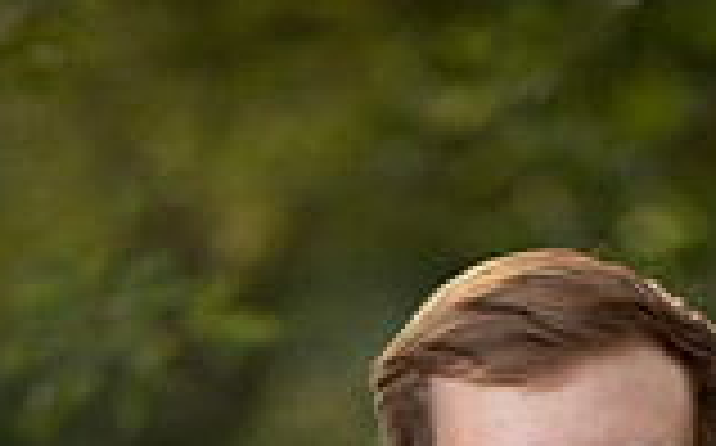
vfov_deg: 5.2
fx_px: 4776
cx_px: 518
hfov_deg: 8.6
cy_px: 1009
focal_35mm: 245
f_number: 1.8
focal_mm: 85
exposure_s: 1/250
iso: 125
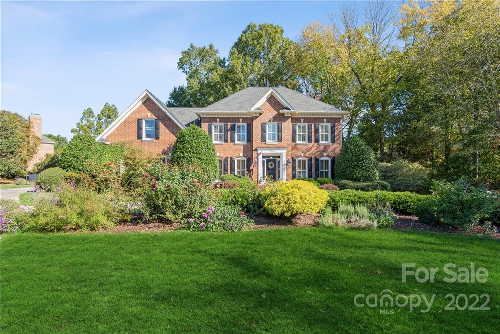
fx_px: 222
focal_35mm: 16
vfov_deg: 73.8
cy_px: 167
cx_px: 250
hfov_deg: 96.7
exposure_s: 1/40
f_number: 11
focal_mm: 16
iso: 100
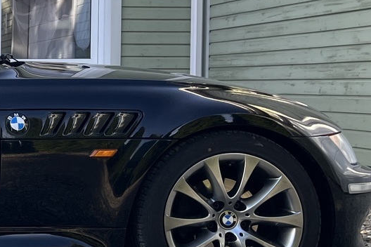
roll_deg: -1.1
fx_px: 845
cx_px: -151
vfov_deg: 16.6
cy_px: 109
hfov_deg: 21.6
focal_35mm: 82
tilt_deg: -2.9
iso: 50
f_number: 1.6
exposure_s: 1/550
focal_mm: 5.1
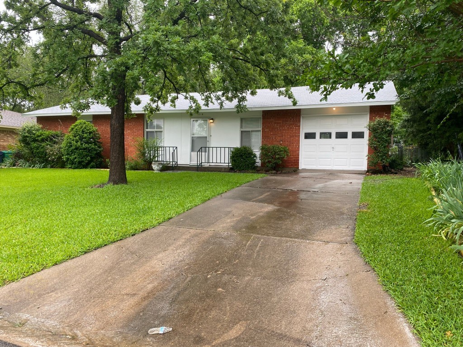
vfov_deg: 53.1
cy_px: 174
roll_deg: -1.3
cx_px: 232
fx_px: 348
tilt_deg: -0.7
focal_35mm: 26
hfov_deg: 67.3
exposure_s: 1/149
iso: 32
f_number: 1.8
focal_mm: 4.25
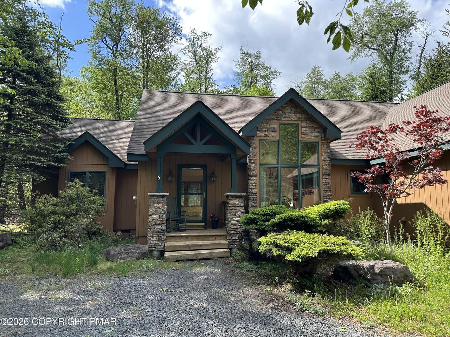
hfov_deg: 71.6
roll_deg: -0.3
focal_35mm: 24
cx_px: 225
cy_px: 168
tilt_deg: +5.8
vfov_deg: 56.8
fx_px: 312
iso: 80
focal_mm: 6.86
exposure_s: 1/1517
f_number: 1.78
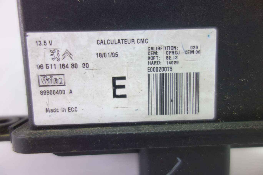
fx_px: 205
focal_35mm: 28
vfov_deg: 46.4
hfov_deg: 65.5
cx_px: 132
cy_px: 88
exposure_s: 1/80
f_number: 1.8
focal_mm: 10.4
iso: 125
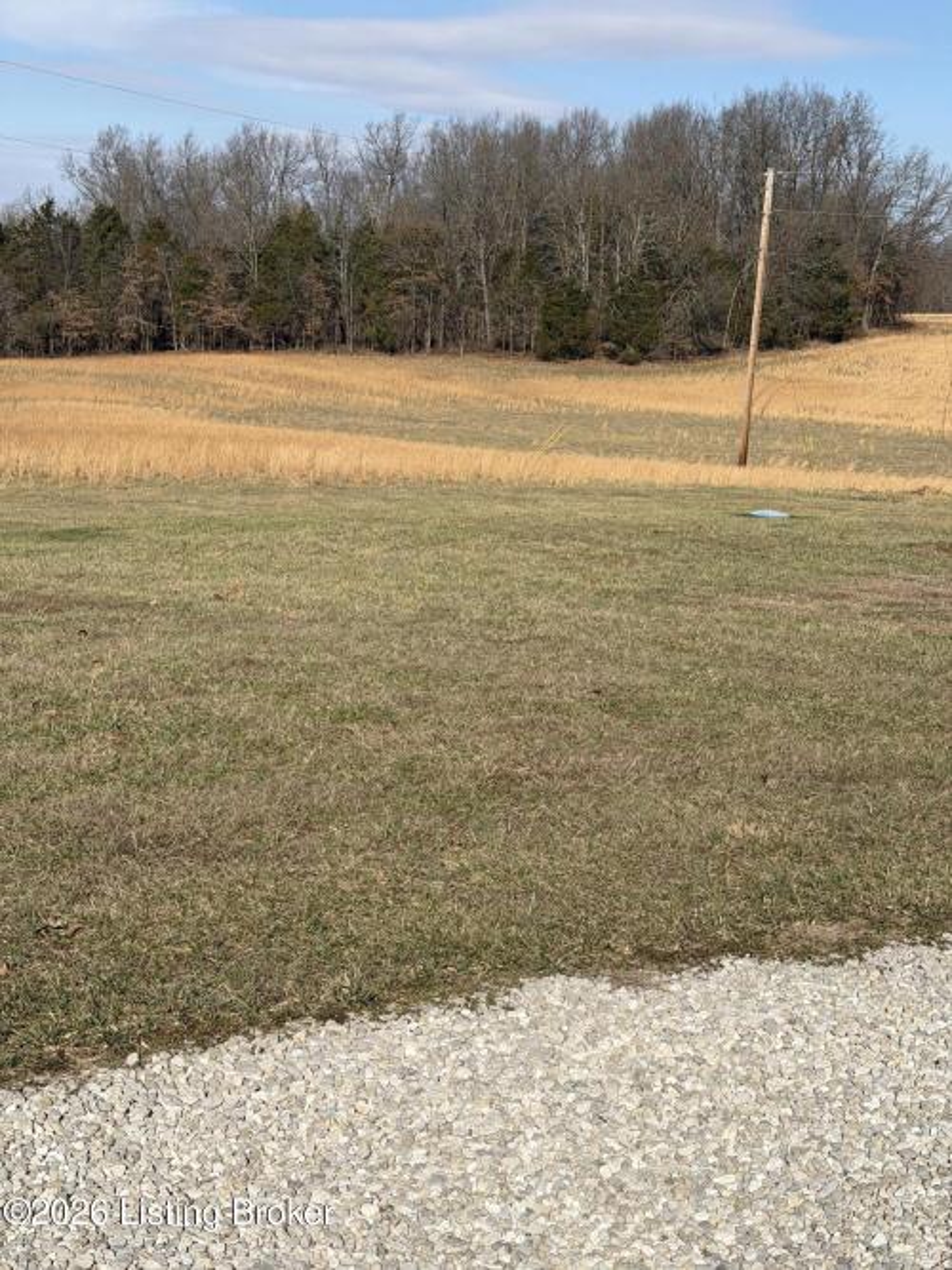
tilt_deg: -10.1
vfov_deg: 39.7
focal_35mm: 48
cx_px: 476
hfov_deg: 30.3
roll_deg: -3.0
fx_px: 1761
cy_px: 635
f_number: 1.78
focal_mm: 6.76
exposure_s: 1/6536
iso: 64
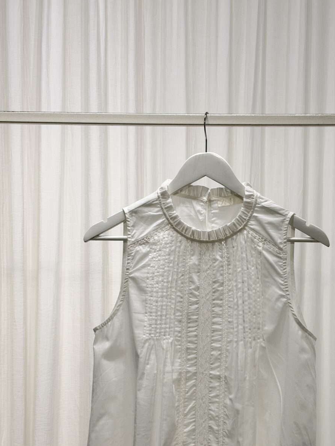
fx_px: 839
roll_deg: -1.0
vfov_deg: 29.7
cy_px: 286
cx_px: 207
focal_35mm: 65
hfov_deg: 22.5
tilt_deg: -2.6
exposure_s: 1/121
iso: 80
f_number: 1.8
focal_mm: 6.93
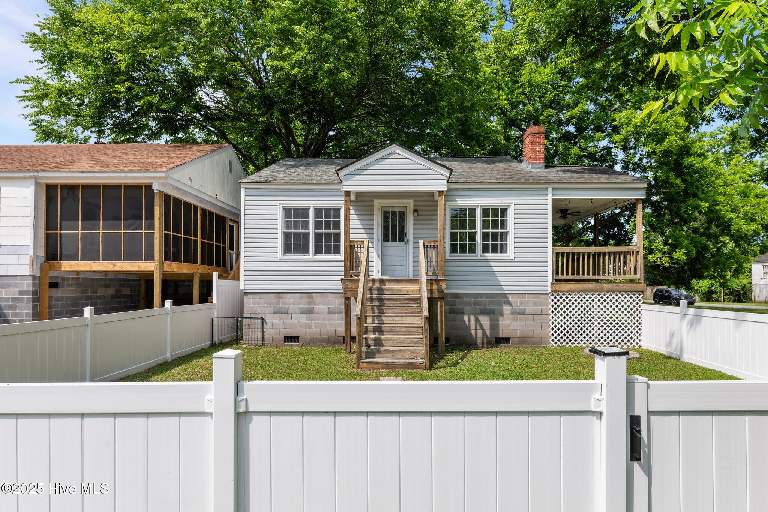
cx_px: 384
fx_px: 405
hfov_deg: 86.9
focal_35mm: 19
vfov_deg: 64.5
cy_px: 256
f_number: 9
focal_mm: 19
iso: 100
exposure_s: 1/200
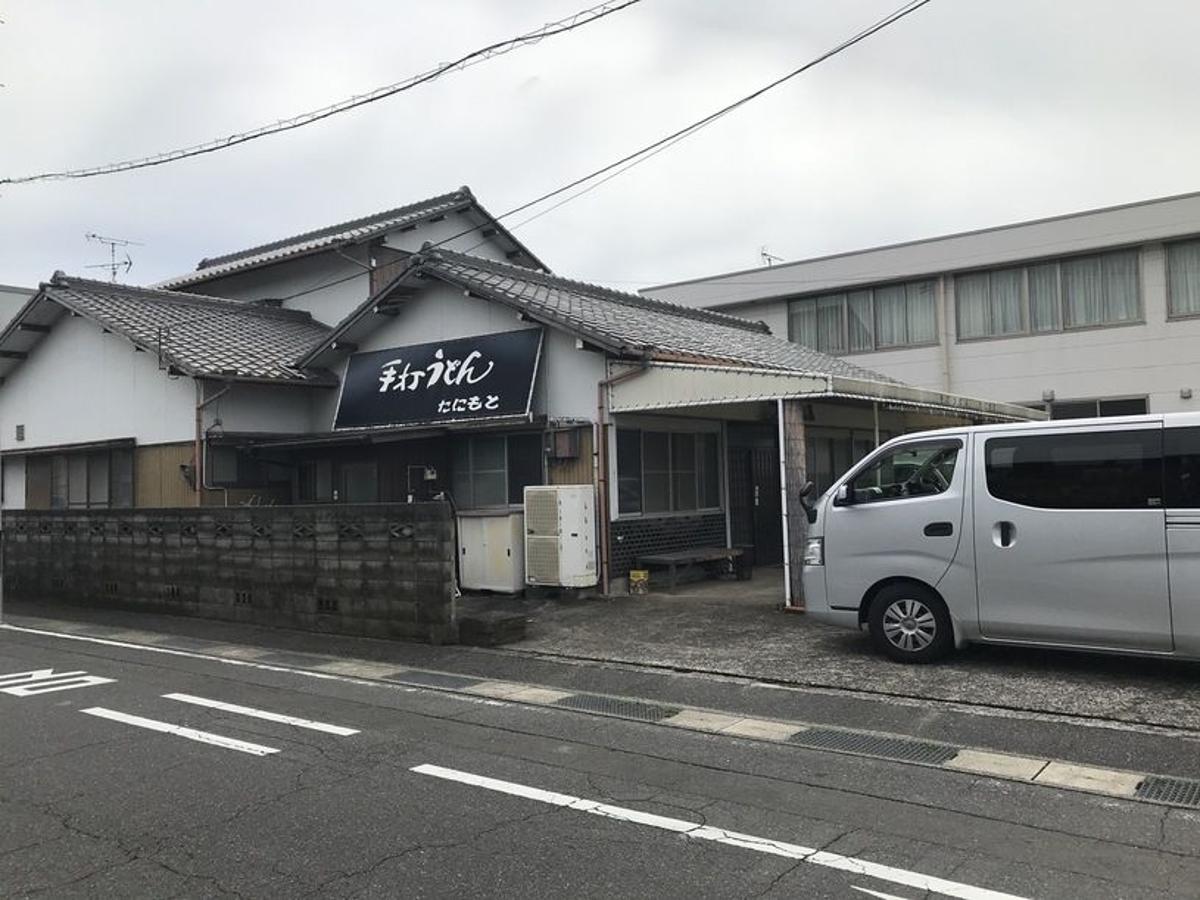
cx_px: 600
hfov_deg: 63.5
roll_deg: +0.4
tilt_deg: +3.0
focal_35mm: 28
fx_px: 971
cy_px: 450
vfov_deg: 49.7
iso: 20
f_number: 1.8
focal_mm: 3.99
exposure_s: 1/3425
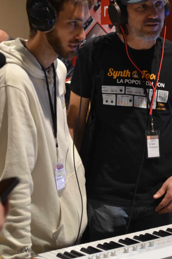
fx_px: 631
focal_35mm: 88
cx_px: 107
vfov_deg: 23.1
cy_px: 110
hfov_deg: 15.5
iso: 1100
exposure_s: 1/15
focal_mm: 44
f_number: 5.3
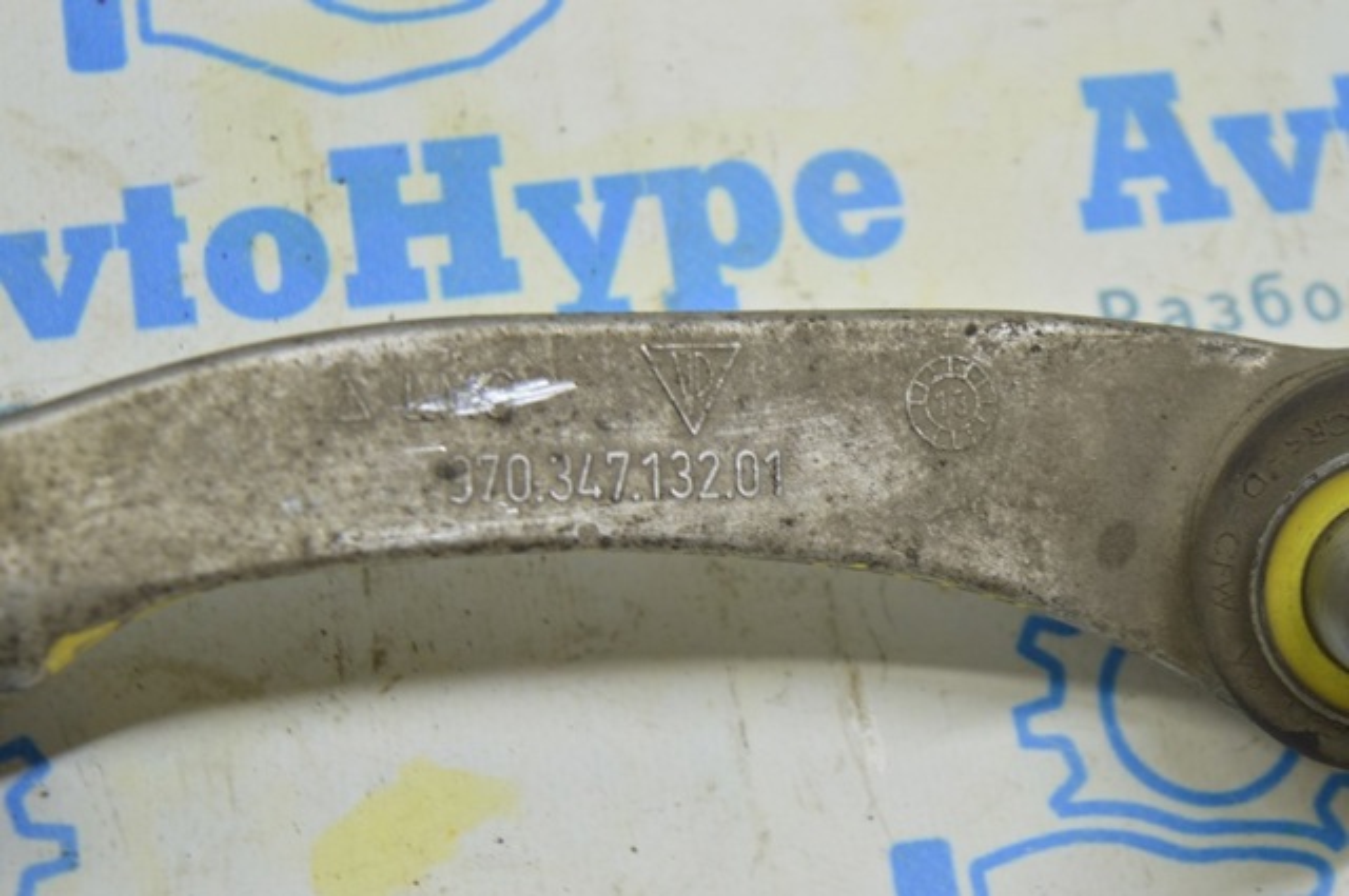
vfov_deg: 16.5
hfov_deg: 24.6
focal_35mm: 82
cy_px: 448
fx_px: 3088
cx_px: 674
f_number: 5.6
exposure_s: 1/20
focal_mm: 55
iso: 400
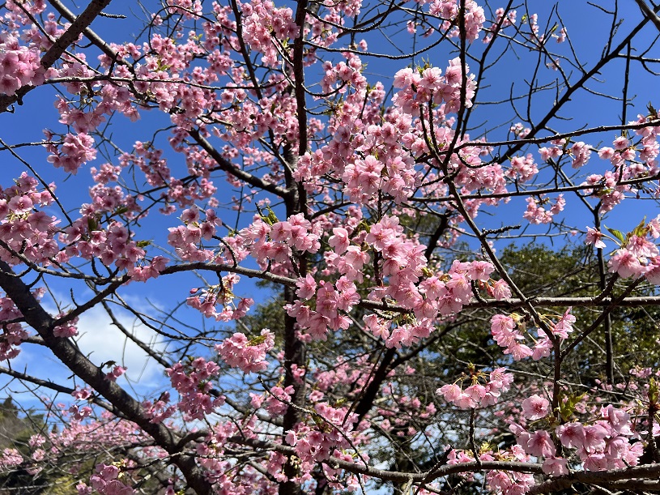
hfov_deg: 67.3
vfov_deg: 53.1
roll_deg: +5.6
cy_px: 248
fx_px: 496
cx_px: 330
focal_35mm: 26
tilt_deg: +34.7
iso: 50
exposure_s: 1/3460
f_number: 1.5
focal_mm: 5.7
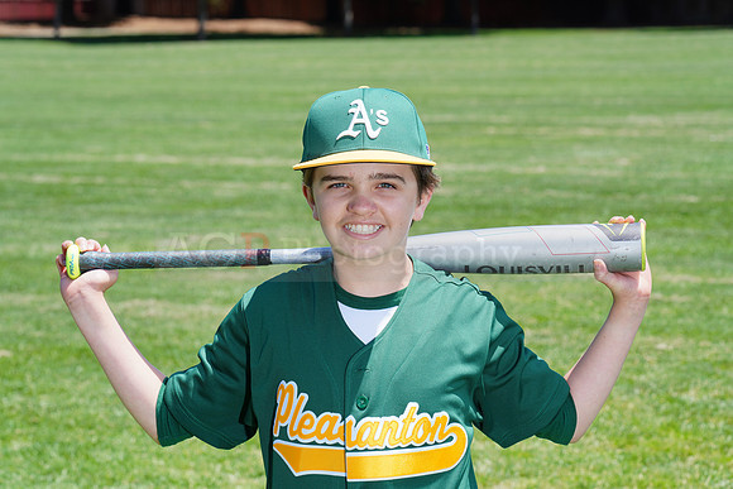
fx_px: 2790
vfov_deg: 10.0
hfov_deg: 15.0
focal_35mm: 137
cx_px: 366
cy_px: 244
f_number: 11
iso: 200
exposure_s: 1/200
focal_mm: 137
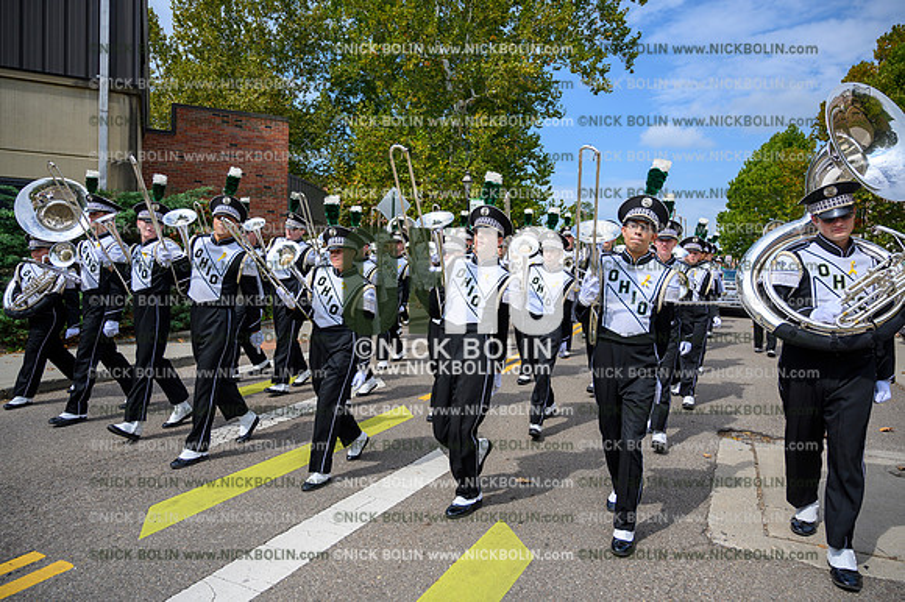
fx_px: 603
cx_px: 452
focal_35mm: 24
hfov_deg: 73.8
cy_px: 301
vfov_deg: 53.1
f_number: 4
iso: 100
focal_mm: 24
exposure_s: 1/1250
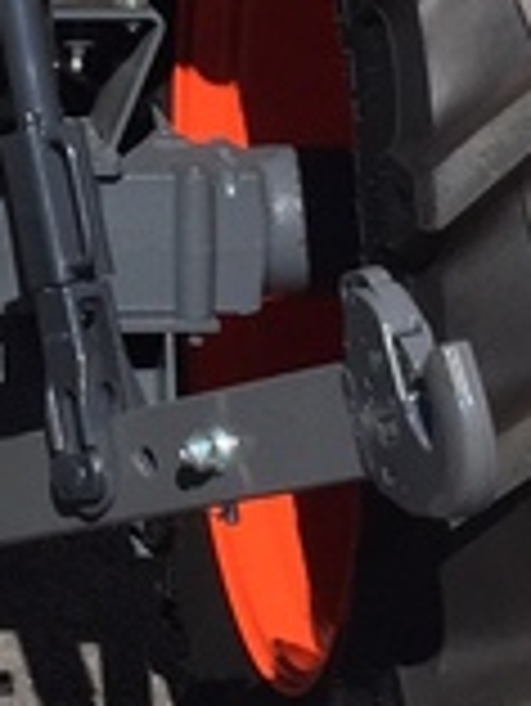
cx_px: -310
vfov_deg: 12.5
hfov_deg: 9.7
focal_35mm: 148
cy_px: -423
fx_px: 3023
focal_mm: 4.15
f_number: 2.2
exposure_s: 1/2475
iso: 32
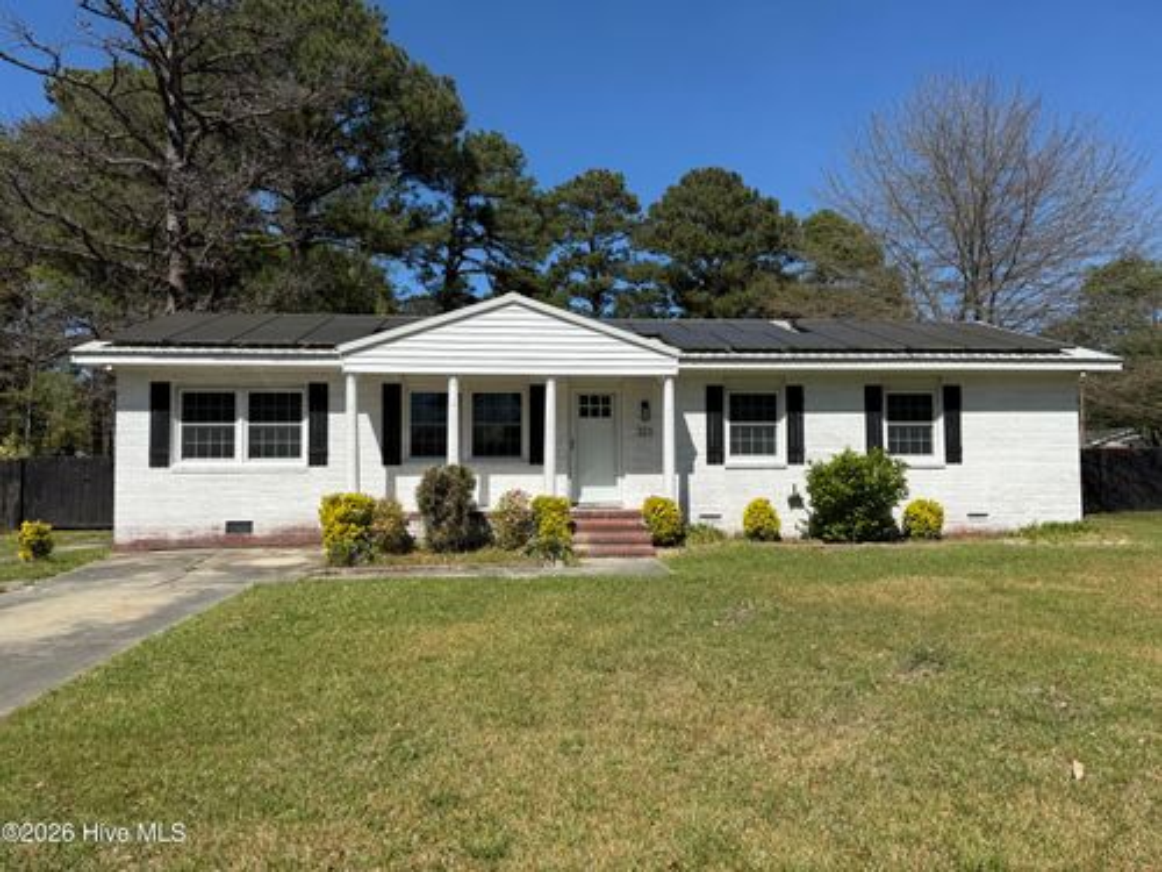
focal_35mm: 24
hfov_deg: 71.6
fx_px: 806
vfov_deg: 56.8
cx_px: 581
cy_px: 436
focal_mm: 6.76
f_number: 1.78
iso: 80
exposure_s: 1/6173
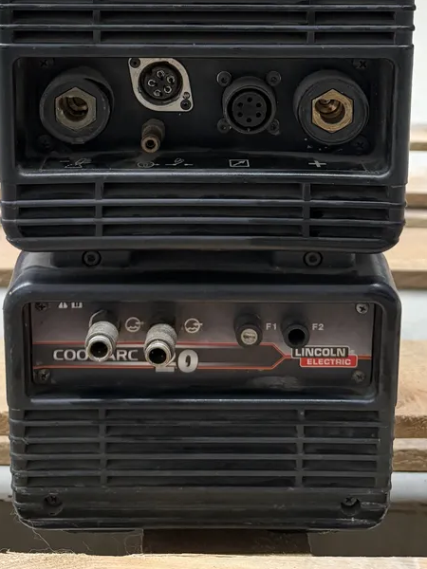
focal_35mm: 48
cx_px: 194
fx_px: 789
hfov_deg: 30.2
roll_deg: -1.2
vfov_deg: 36.7
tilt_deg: -9.3
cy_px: 39
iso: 640
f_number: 1.78
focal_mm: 6.76
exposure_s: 1/60
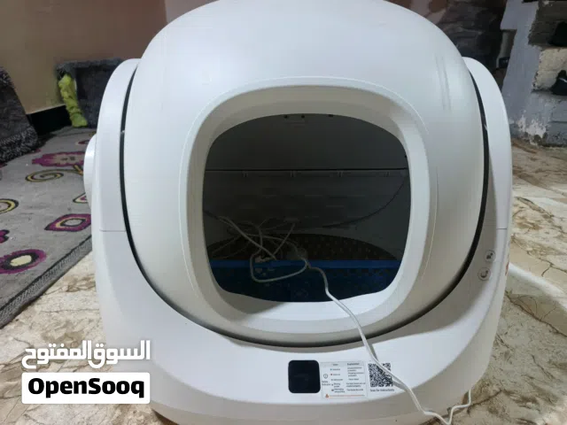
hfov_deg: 73.9
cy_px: 212
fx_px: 377
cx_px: 284
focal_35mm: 23
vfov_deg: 58.9
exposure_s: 1/50
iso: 1401
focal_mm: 5.25
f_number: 1.7
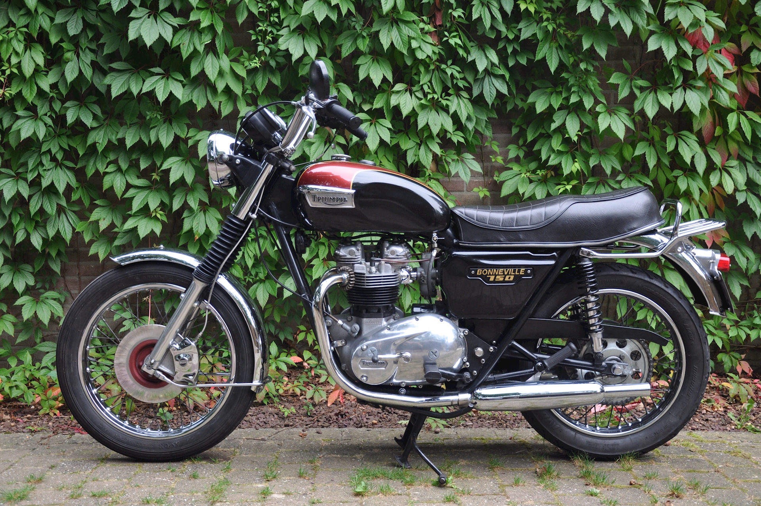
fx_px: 950
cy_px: 253
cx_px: 380
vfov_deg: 29.8
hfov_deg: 43.7
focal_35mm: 45
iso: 400
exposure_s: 1/100
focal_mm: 30
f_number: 5
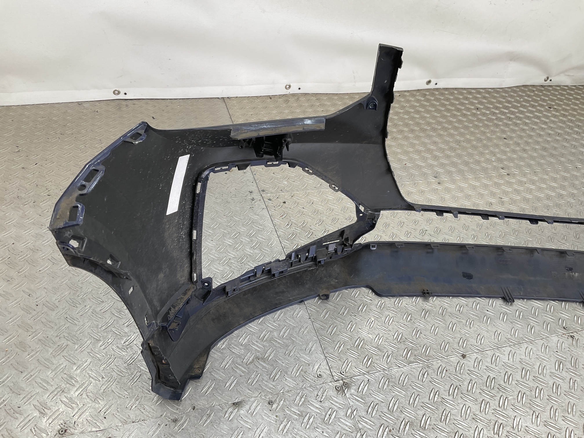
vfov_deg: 48.2
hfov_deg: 61.7
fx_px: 489
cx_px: 292
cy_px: 219
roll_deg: -10.8
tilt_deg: -39.8
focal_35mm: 29
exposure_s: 1/100
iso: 16
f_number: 1.8
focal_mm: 3
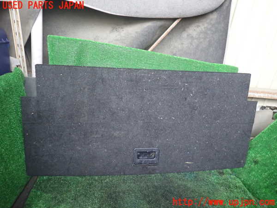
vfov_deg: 54.9
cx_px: 138
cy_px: 104
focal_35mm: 25
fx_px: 200
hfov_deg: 69.4
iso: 500
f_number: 2
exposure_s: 1/30
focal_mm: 4.5
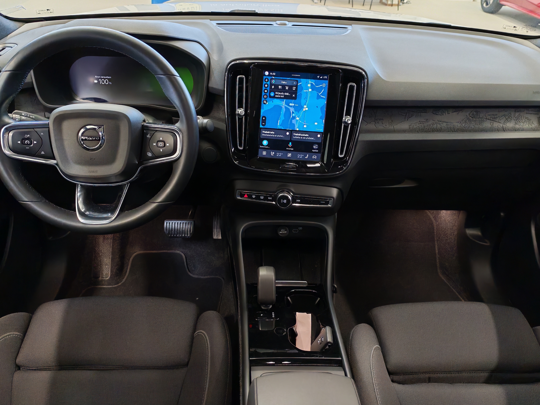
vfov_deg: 46.8
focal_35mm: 30
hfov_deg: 60.0
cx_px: 270
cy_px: 202
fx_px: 468
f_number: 1.9
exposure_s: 1/100
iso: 1250
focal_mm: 6.12
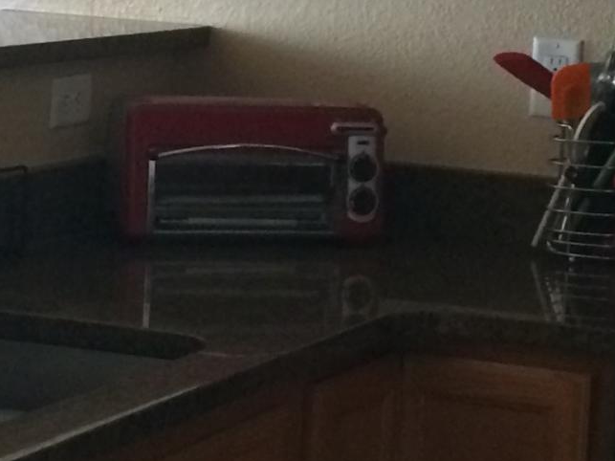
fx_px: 2487
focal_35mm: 140
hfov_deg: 14.1
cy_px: 126
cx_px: 406
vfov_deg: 10.6
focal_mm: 4.12
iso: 320
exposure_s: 1/24
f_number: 2.2
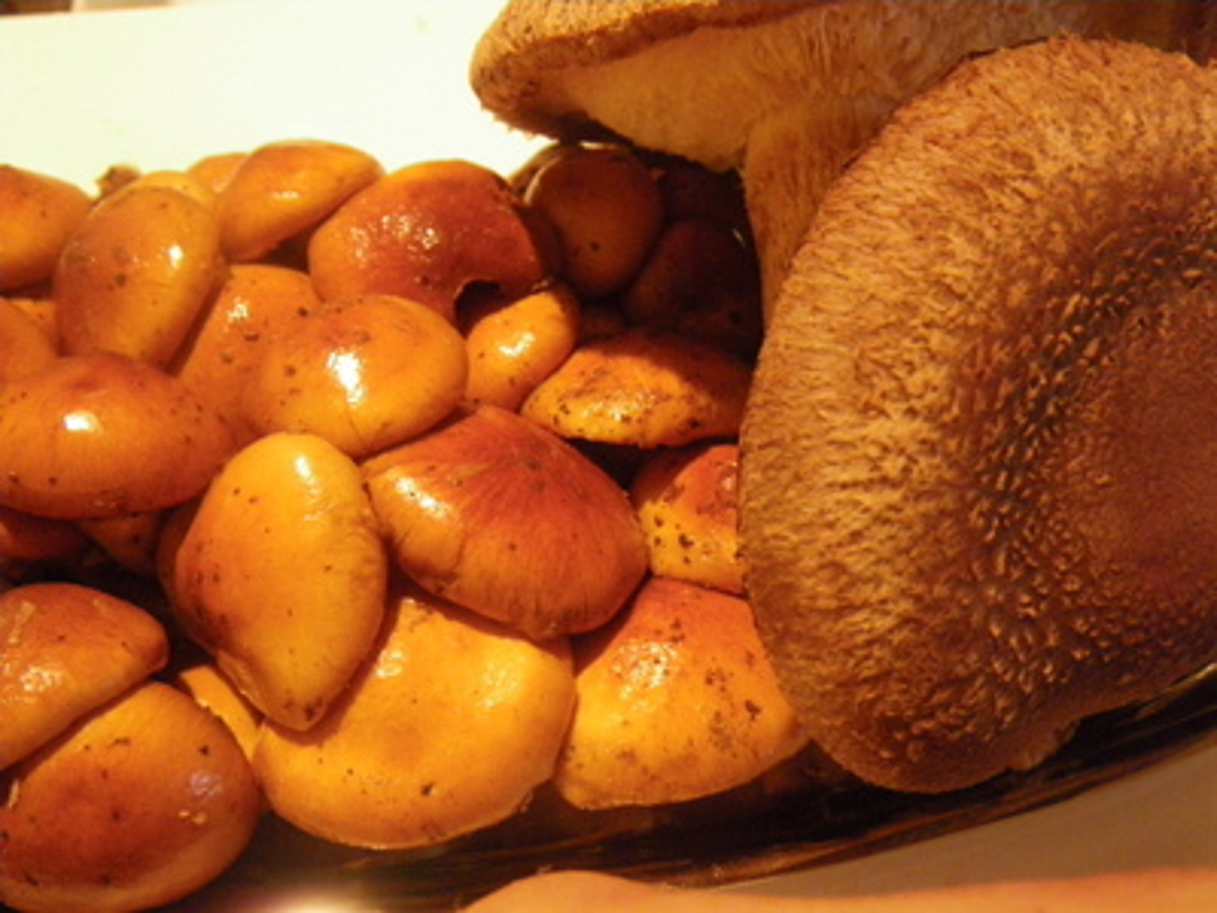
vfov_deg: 41.8
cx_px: 608
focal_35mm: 34
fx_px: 1195
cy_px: 456
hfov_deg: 54.0
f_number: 3.8
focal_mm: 6.1
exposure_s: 1/6
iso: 800
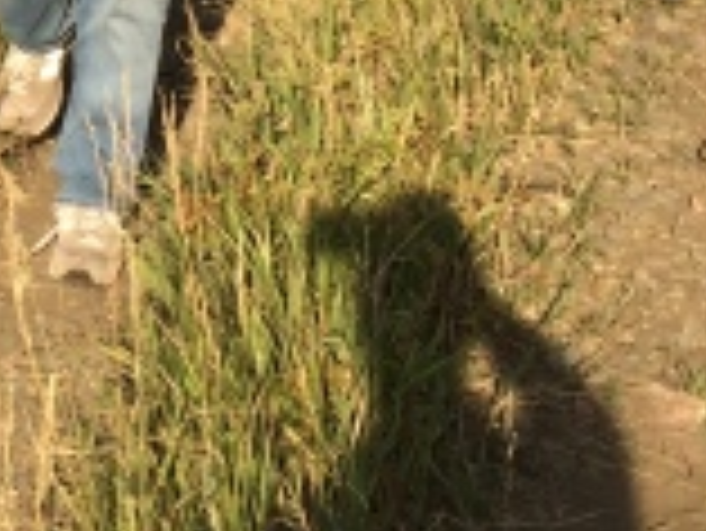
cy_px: -544
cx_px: -157
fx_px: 3021
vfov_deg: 9.4
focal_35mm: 148
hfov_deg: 13.0
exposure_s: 1/1953
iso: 32
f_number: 2.2
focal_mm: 4.15
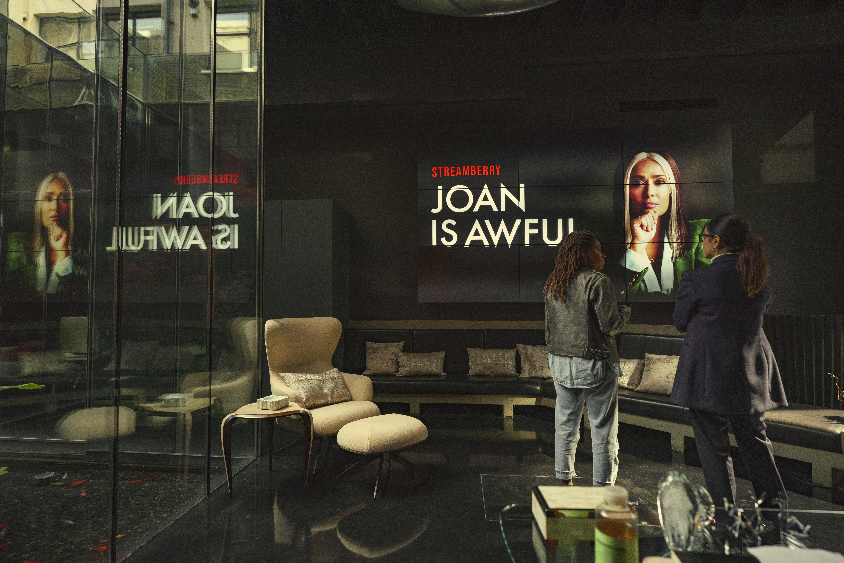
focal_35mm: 20
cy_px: 282
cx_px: 422
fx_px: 469
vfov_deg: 61.9
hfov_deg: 84.0
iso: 3200
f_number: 3.2
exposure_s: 1/500
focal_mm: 20
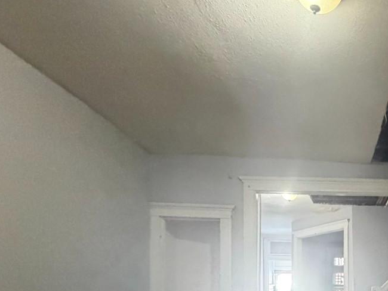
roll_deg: +0.4
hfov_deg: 50.8
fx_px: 348
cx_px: 358
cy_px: 283
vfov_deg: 40.5
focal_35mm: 31
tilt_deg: +0.4
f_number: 2.2
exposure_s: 1/60
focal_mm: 2.22
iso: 800
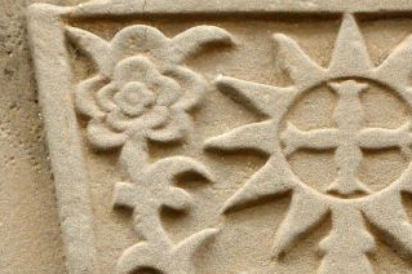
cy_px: 311
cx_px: 329
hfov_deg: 7.1
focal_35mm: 289
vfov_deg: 4.7
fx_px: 3304
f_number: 5
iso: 1000
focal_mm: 60
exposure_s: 1/400
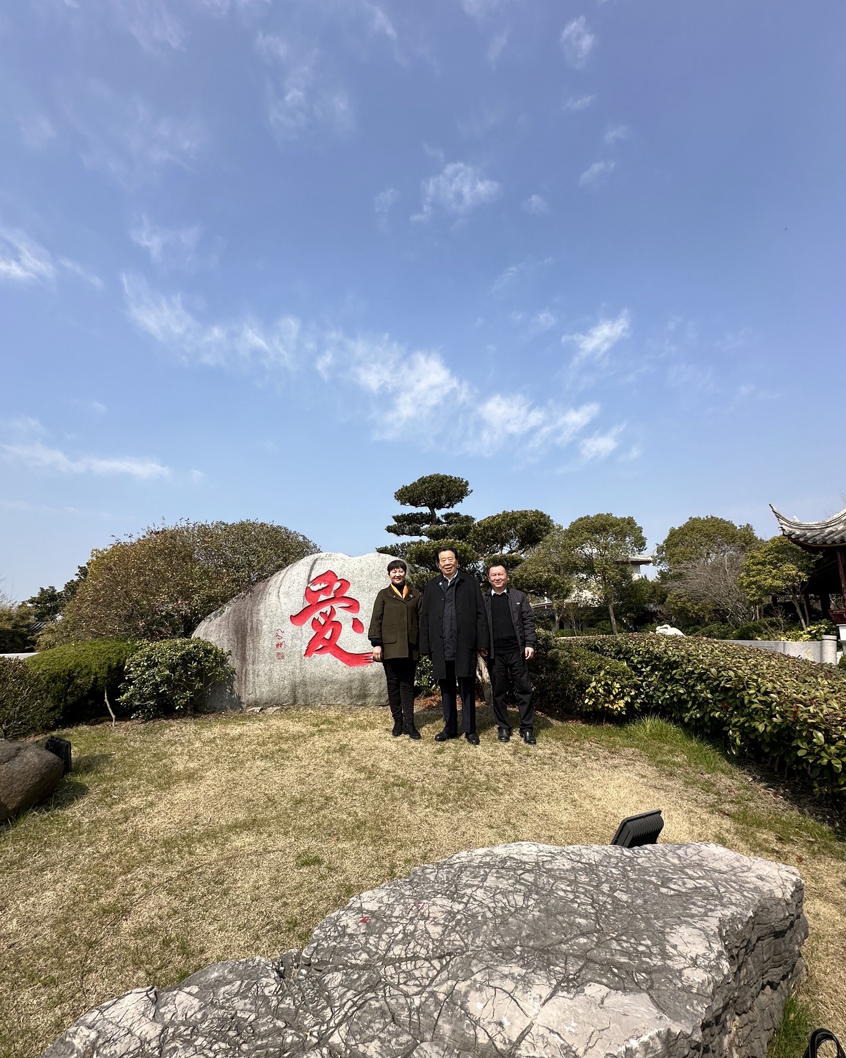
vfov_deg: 96.6
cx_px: 424
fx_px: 469
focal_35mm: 15
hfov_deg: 84.0
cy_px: 573
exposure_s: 1/1795
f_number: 2.2
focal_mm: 2.22
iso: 40
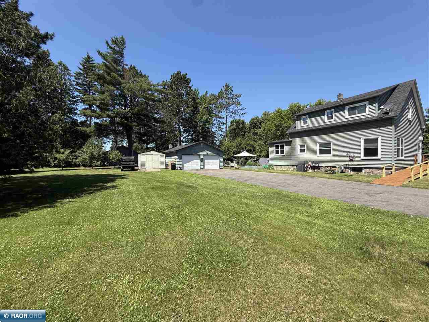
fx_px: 174
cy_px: 161
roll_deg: -0.6
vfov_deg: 85.7
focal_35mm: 14
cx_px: 214
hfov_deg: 102.1
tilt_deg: -0.2
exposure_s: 1/1167
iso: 50
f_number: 2.2
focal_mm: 2.22
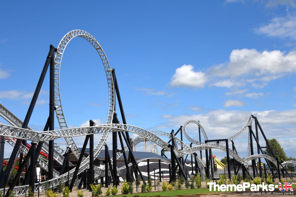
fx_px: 395
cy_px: 98
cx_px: 148
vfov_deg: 28.1
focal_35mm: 48
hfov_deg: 41.1
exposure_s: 1/1250
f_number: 14
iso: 500
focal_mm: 48
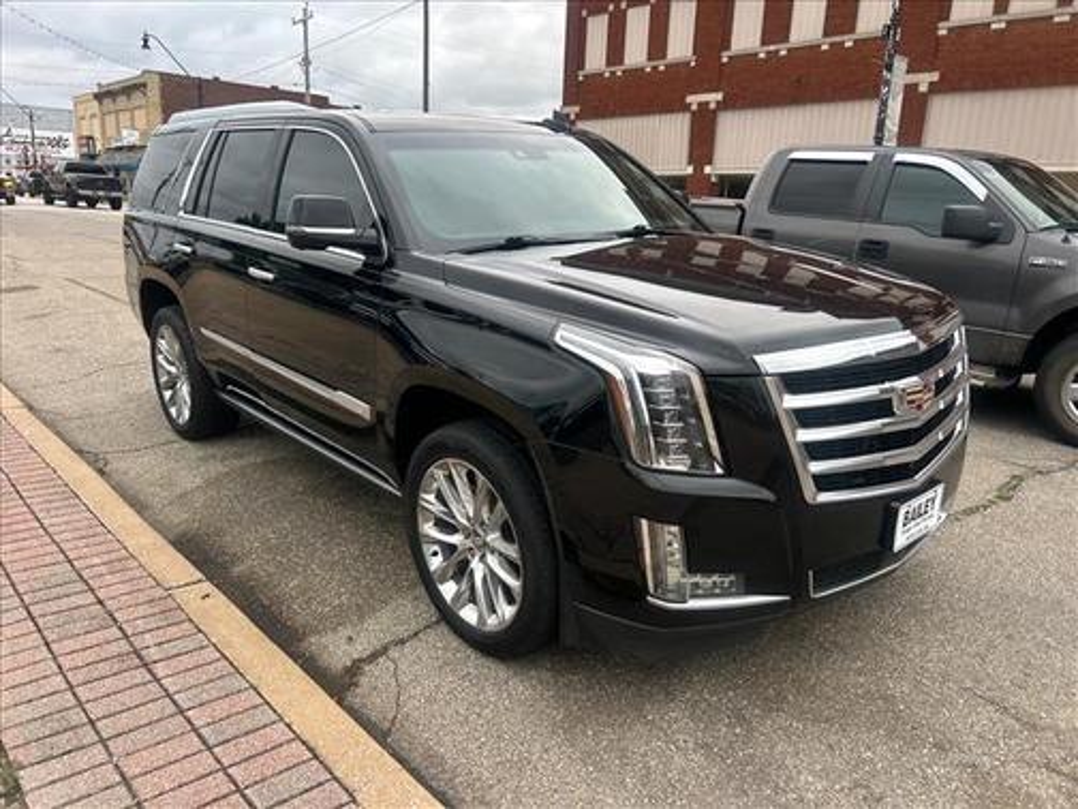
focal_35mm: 26
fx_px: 810
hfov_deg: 67.3
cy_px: 404
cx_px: 539
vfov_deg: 53.1
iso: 50
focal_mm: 5.7
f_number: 1.5
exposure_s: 1/775
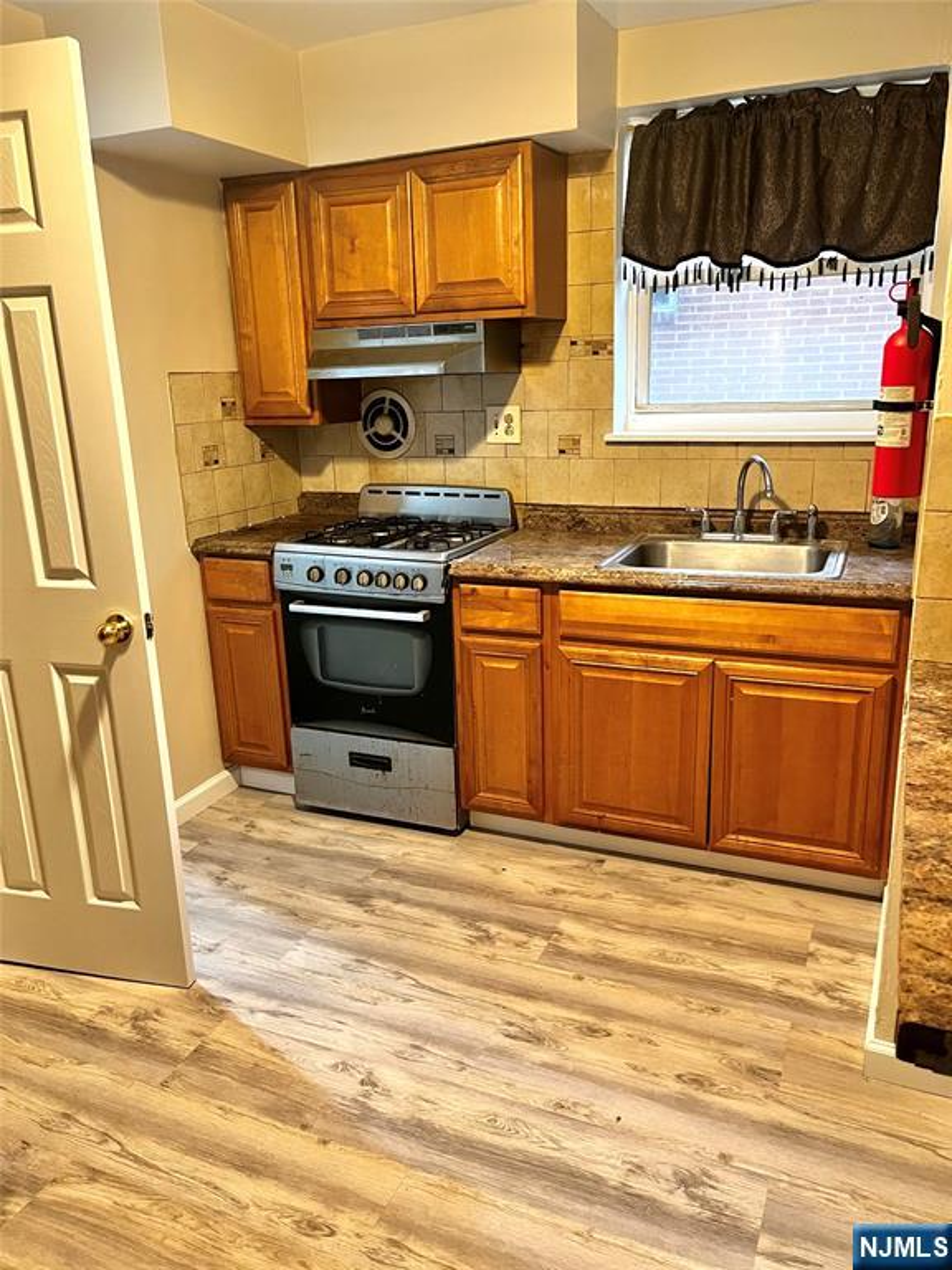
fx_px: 953
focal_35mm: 26
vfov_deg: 67.3
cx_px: 476
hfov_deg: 53.1
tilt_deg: -17.5
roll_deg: +2.0
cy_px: 635
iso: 400
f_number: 1.6
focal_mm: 5.1
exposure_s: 1/60
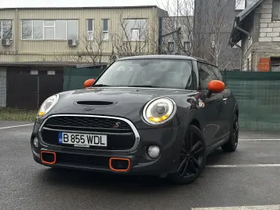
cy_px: 105
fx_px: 388
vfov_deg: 30.3
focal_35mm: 48
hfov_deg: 39.7
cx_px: 140
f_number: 1.78
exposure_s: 1/310
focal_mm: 6.86
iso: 64
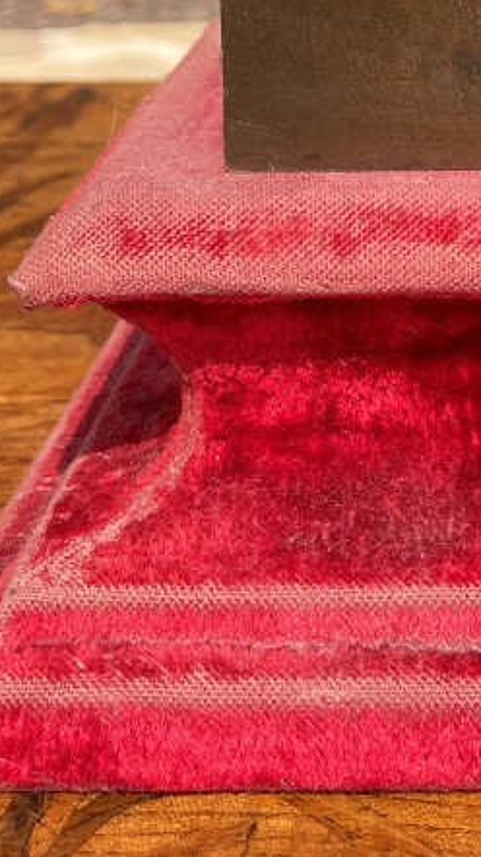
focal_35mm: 74
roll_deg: -1.2
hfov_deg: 15.8
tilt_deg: -4.6
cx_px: 533
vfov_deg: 25.0
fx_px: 1681
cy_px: -237
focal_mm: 5.1
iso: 32
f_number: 1.6
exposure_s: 1/1188
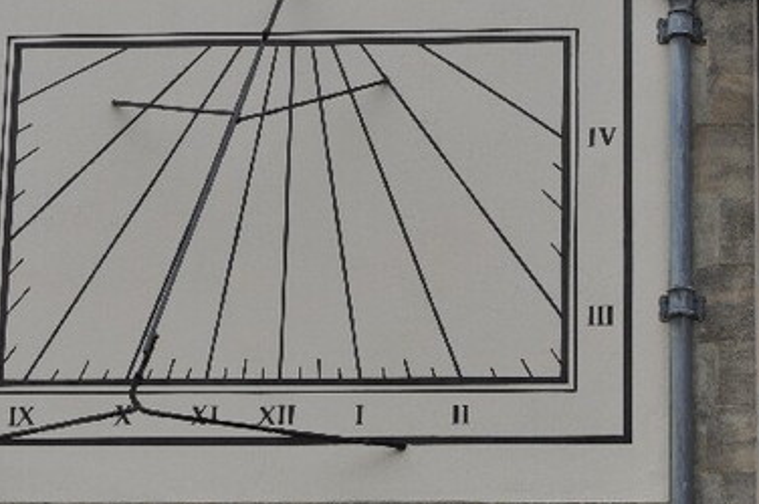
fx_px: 4655
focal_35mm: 221
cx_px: 297
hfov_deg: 9.3
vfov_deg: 6.2
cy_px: 204
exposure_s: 1/400
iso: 200
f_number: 8
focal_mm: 70
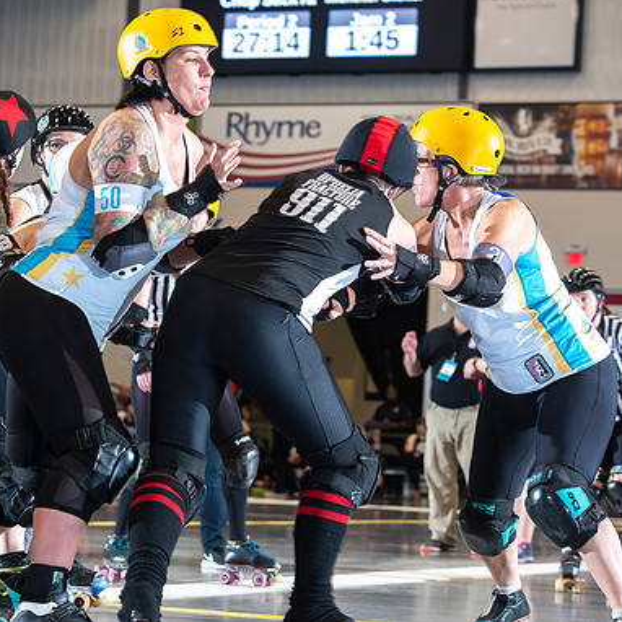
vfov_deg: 13.5
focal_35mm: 129
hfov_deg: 13.5
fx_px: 2622
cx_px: 156
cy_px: 309
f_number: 5.6
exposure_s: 1/160
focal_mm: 100
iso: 500
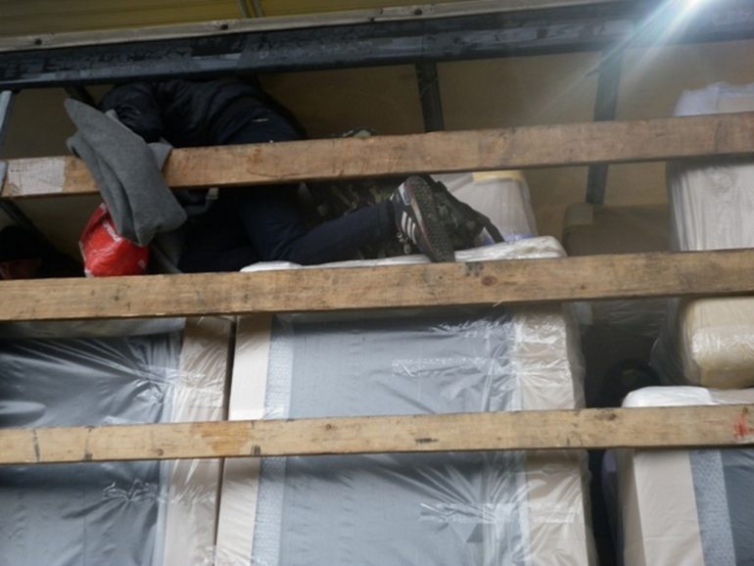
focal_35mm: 44
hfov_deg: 42.9
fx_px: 959
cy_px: 283
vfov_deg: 32.9
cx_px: 377
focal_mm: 7.9
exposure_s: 1/40
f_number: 3.5
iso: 100
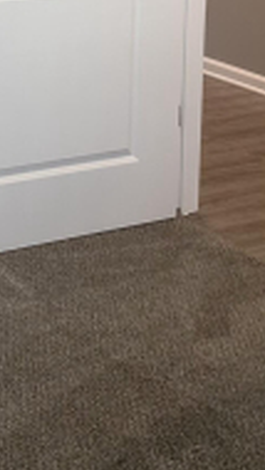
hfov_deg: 12.9
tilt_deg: -5.2
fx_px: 1148
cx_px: -41
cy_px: -99
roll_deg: -1.5
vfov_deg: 21.5
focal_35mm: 92
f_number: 1.78
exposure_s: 1/120
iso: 125
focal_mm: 6.86
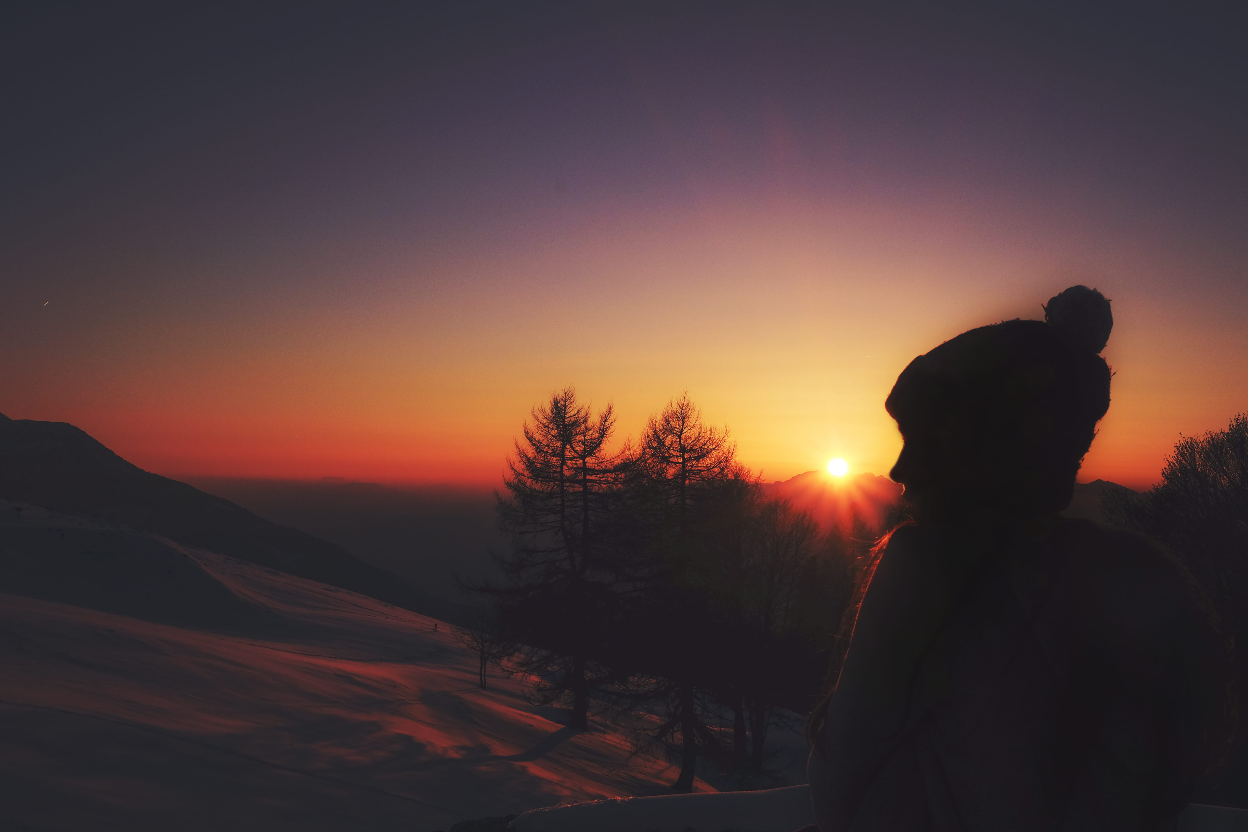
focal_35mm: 41
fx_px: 1421
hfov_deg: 47.4
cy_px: 416
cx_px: 624
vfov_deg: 32.6
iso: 400
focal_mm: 27
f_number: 16
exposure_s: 1/480
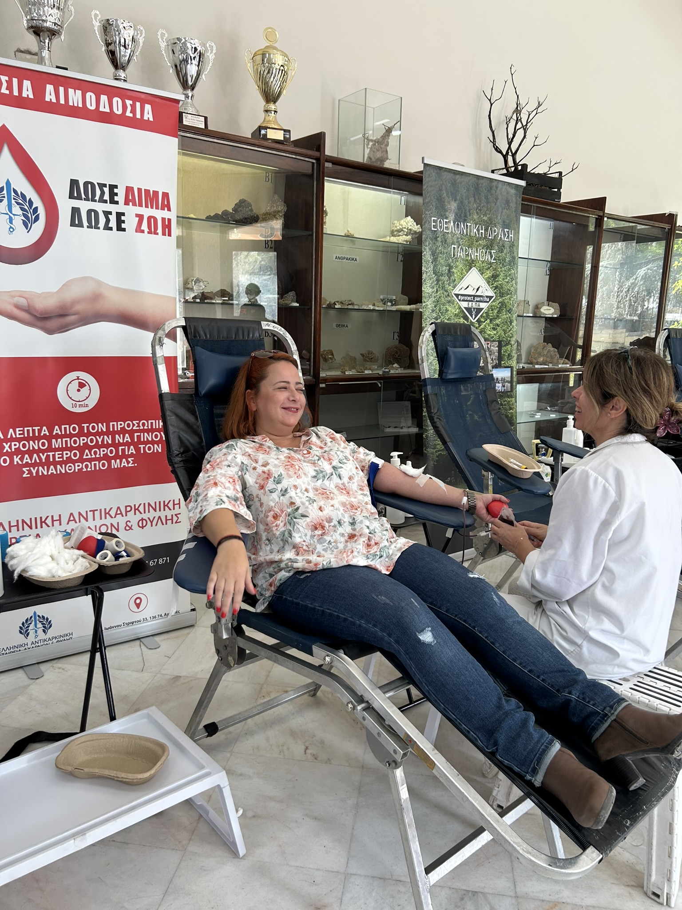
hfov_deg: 53.1
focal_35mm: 26
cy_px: 455
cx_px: 341
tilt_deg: -11.4
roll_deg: -2.8
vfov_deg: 67.3
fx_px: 683
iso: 64
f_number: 1.5
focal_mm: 5.7
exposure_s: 1/100
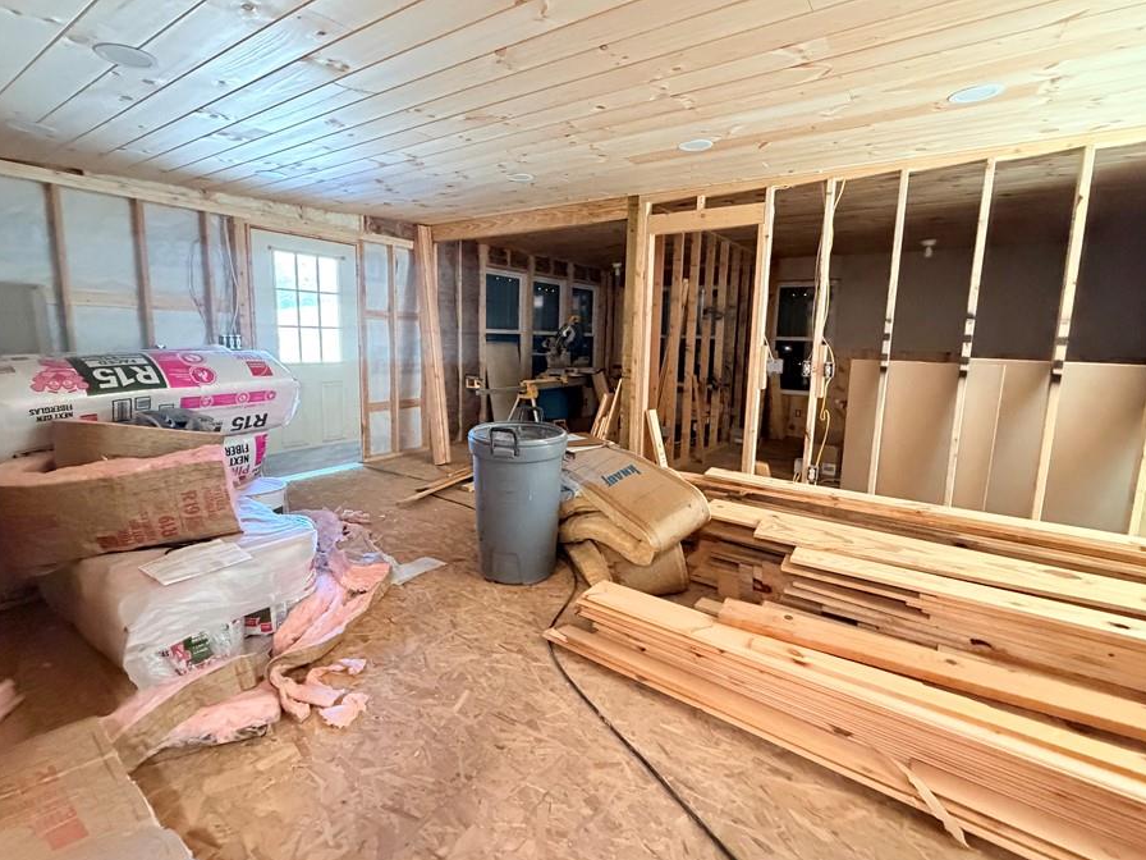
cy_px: 408
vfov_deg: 78.0
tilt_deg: -7.5
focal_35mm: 16
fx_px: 530
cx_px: 568
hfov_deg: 94.5
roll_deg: -0.3
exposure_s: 1/60
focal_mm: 2.22
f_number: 2.2
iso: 800
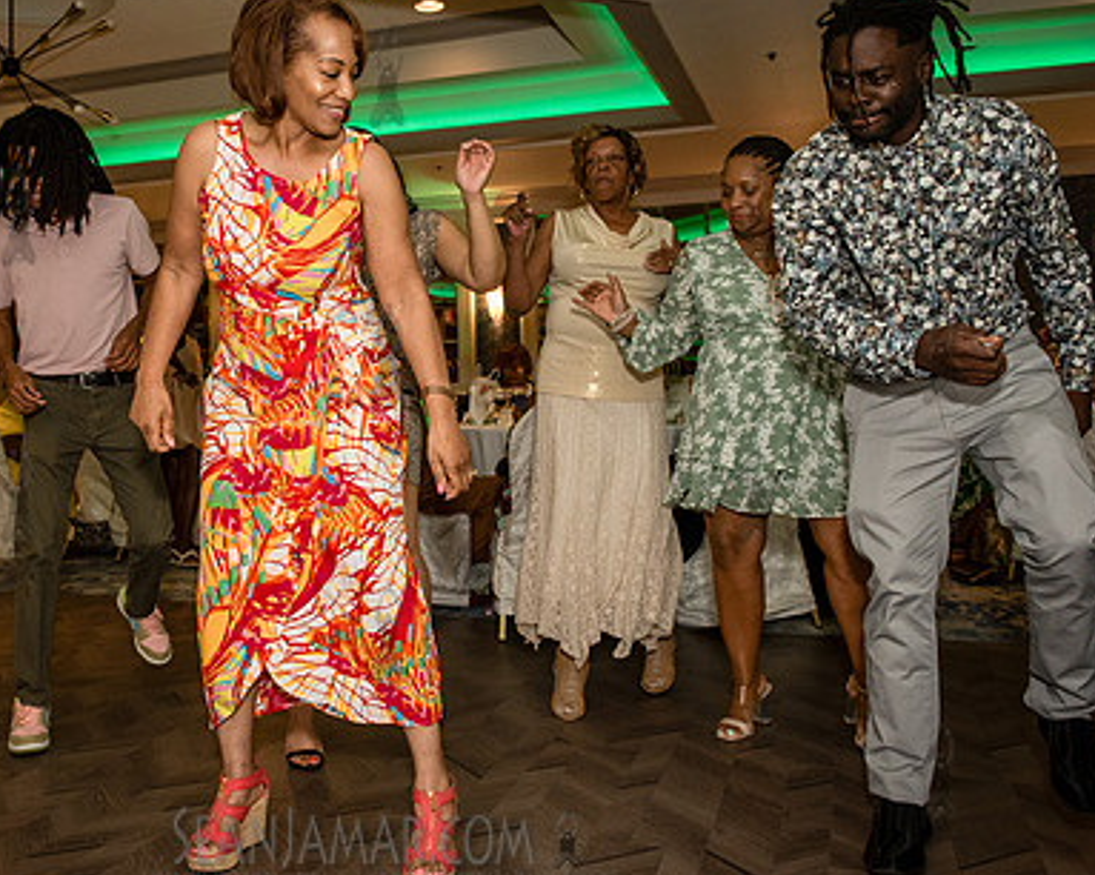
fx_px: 1198
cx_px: 386
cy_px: 353
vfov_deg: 39.9
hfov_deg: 48.5
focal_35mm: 37
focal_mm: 26
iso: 1600
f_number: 3.5
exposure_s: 1/160
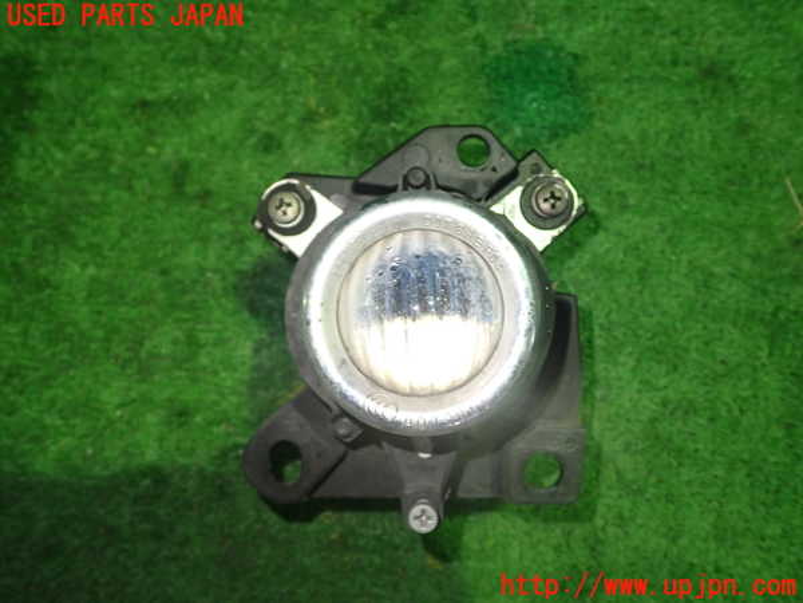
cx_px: 402
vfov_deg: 46.8
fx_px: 696
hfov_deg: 60.0
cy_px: 302
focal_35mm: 30
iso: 250
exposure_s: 1/30
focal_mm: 5.4
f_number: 2.3
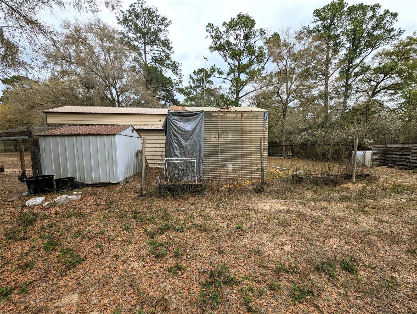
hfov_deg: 106.1
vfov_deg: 90.1
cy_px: 157
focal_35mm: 13
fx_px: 157
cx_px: 208
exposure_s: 1/528
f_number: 2.2
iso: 47
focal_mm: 1.95
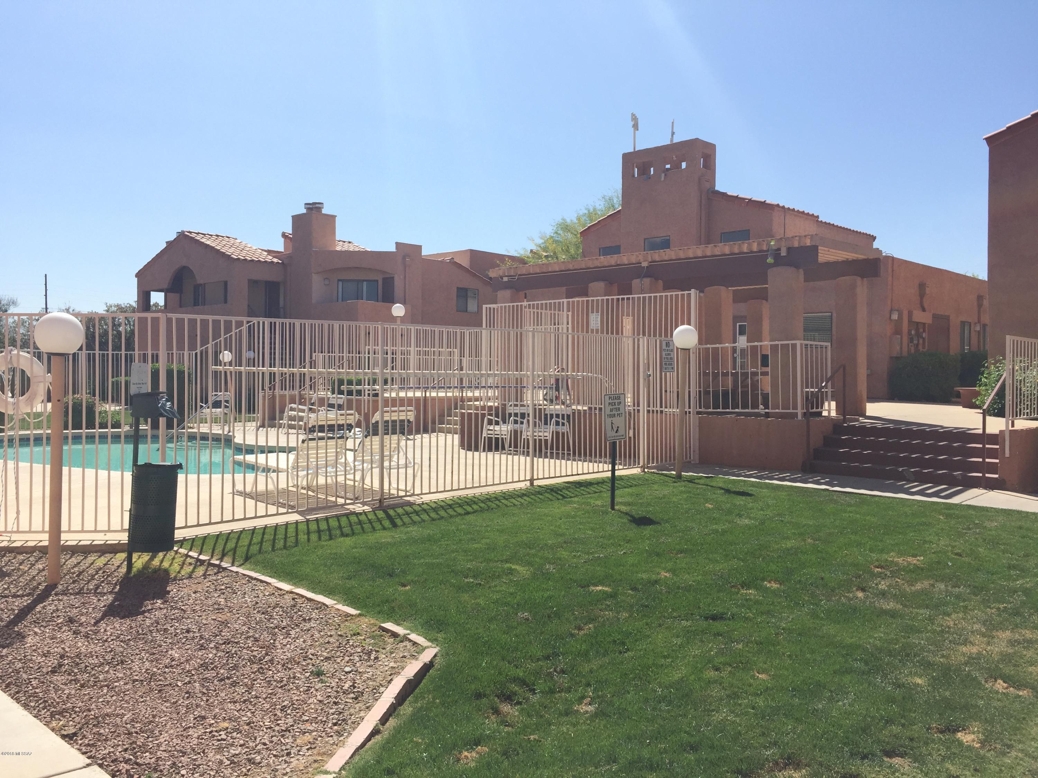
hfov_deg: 61.7
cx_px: 519
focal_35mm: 29
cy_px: 389
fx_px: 870
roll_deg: -0.6
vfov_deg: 48.2
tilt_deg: -0.4
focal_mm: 4.15
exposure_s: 1/2198
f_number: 2.2
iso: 32
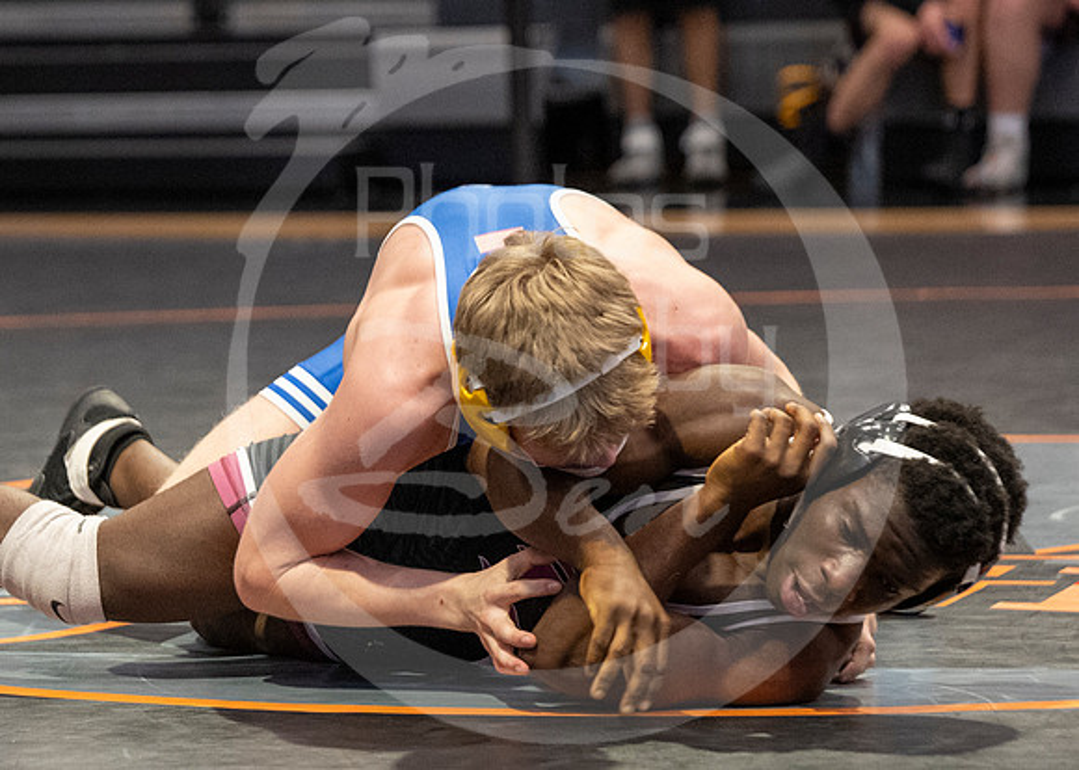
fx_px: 6308
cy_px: 814
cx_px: 217
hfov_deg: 9.8
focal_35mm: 206
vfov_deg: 7.0
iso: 3200
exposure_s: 1/1000
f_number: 2.8
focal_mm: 86
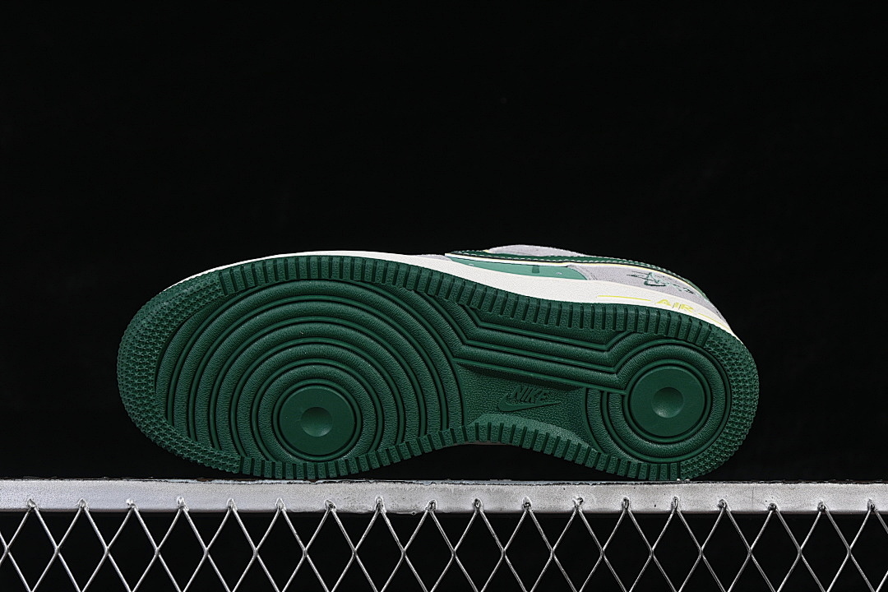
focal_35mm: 75
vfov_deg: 18.2
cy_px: 296
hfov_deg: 27.0
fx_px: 1850
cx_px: 444
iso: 160
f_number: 8
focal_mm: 50
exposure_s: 1/80
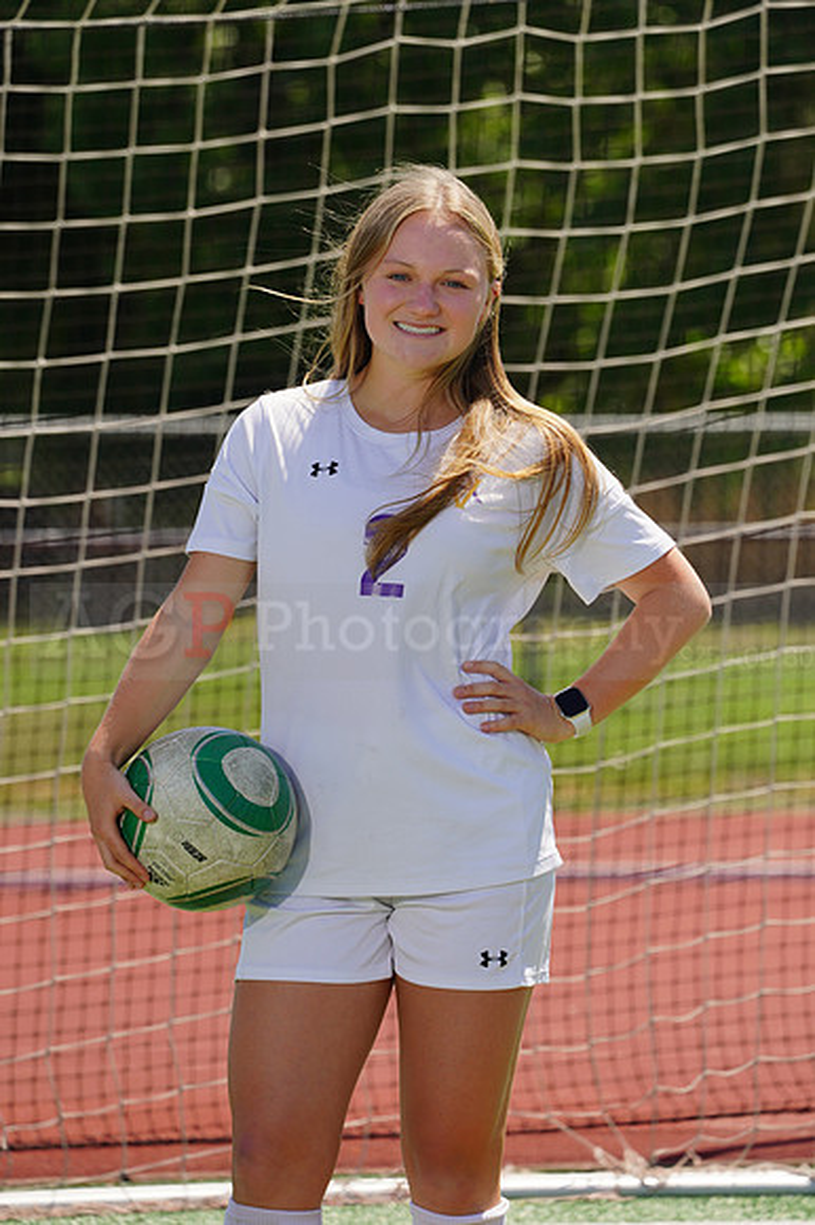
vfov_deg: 5.2
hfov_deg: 3.4
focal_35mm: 400
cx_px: 408
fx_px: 13599
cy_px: 612
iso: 200
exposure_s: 1/250
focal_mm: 400
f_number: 13
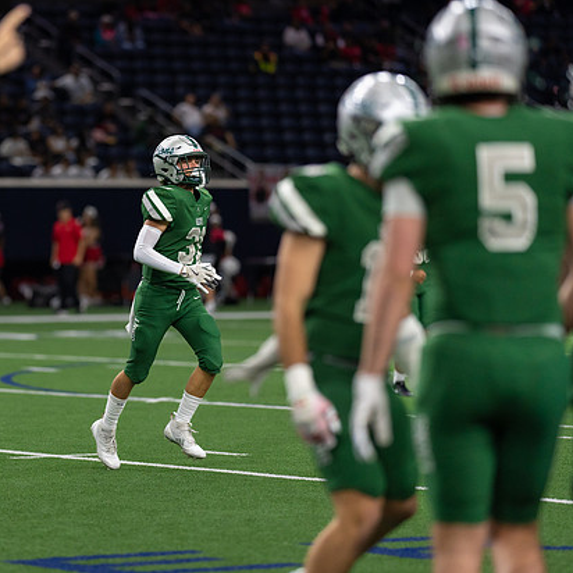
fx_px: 4026
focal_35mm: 215
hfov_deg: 8.1
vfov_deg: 8.1
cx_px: 117
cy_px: 251
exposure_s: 1/1250
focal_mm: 135
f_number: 1.8
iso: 1000
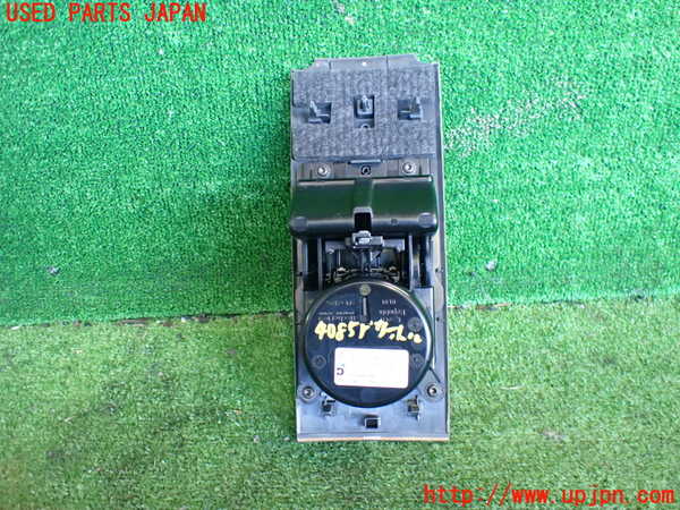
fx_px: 589
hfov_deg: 60.0
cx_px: 340
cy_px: 255
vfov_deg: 46.8
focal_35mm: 30
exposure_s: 1/80
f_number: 2.3
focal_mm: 5.4
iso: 800
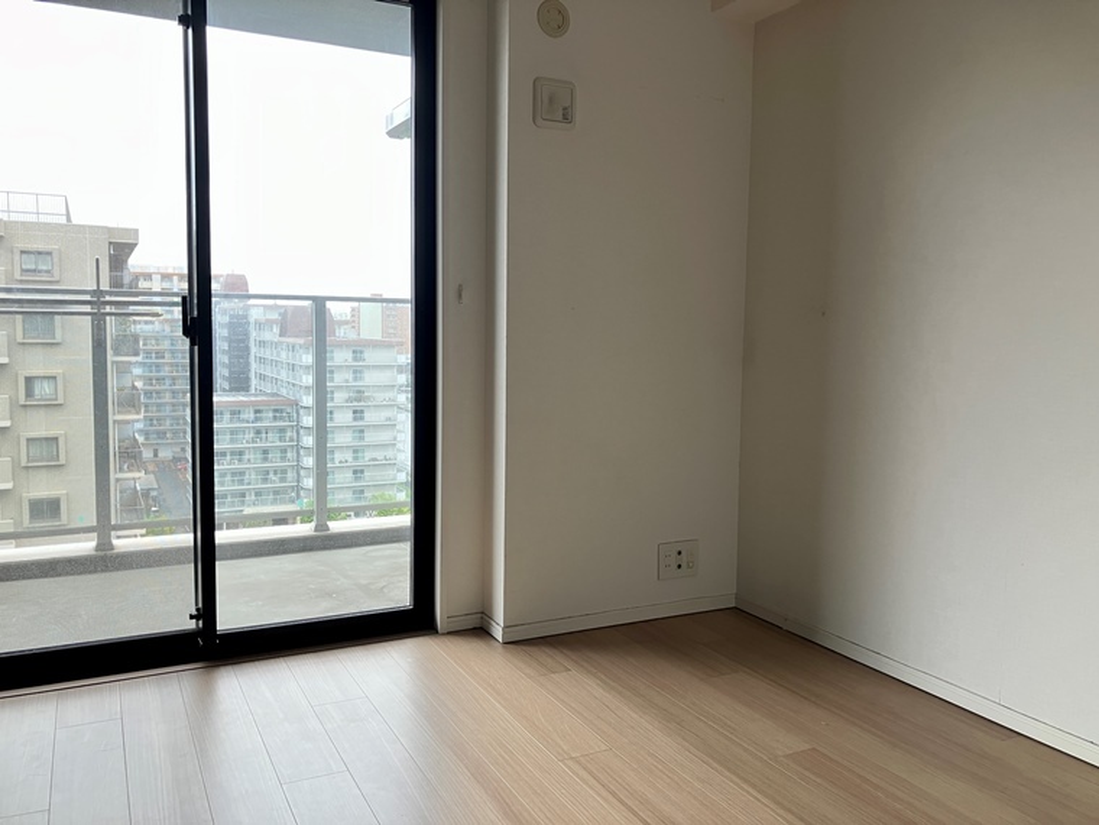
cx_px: 550
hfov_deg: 63.4
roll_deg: -0.9
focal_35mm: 28
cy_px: 412
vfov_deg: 49.7
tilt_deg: -5.3
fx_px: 889
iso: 80
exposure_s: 1/75
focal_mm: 3.99
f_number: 1.8
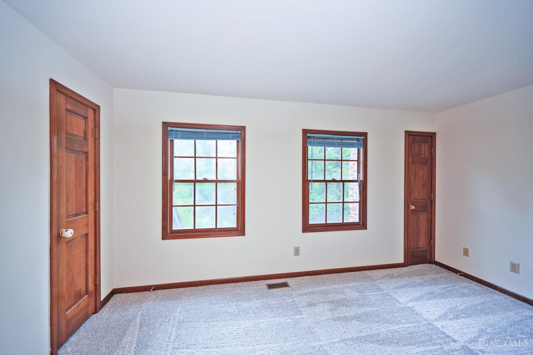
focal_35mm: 14
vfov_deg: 81.2
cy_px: 178
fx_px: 207
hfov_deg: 104.3
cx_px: 266
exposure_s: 1/60
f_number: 4
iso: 450
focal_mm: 14
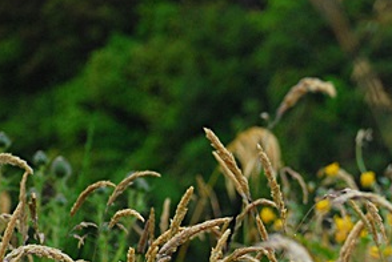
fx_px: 3566
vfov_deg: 4.2
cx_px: 447
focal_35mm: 327
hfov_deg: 6.3
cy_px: 344
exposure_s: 1/40
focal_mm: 80
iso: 400
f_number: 5.6
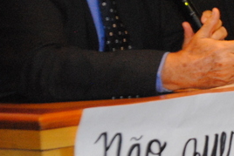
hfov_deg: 8.2
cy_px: -37
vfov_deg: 5.6
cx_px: 301
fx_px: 1603
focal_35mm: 246
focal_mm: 55
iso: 1600
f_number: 5.6
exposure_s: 1/30
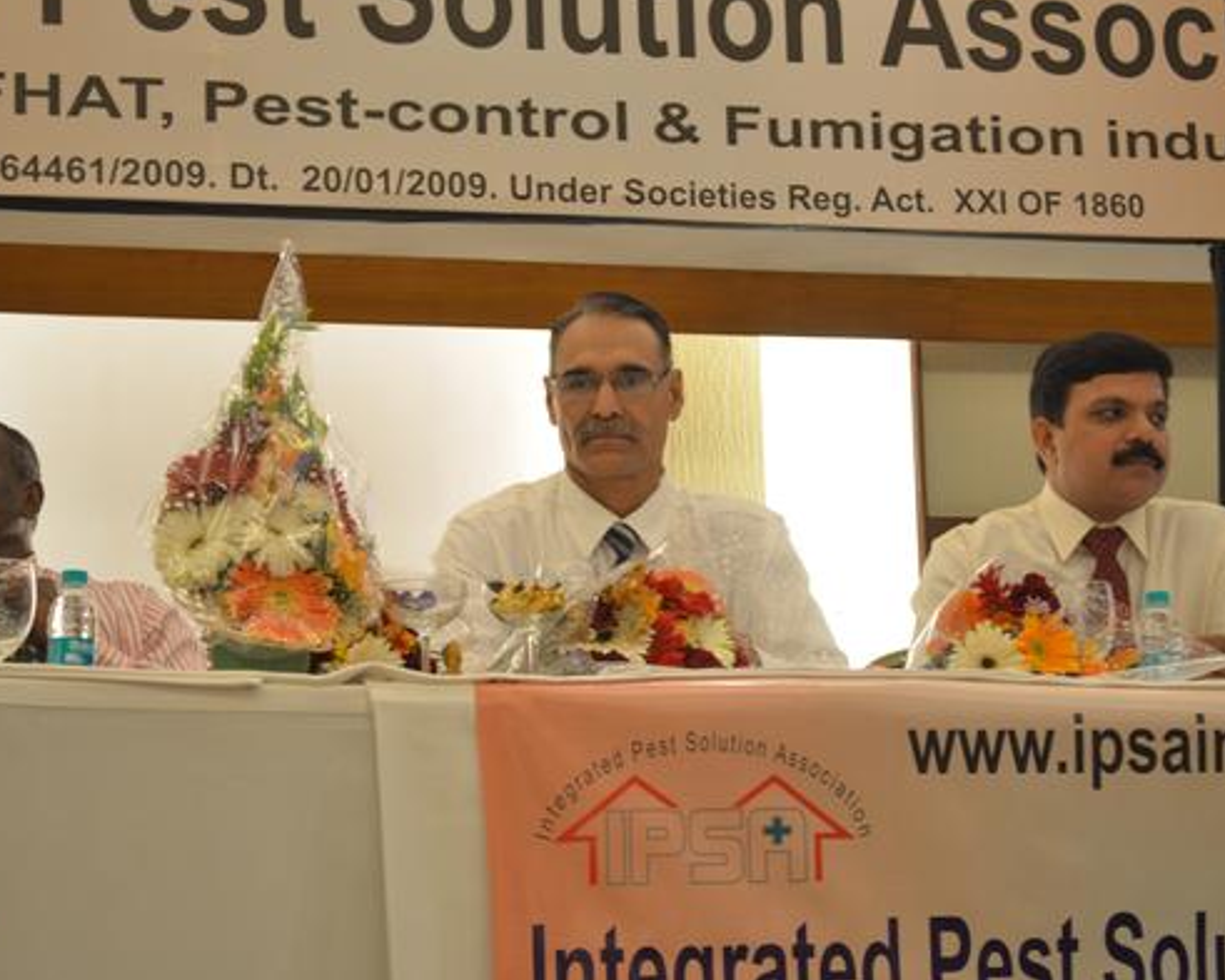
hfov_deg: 24.1
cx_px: 556
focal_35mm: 79
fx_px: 2865
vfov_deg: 19.4
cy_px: 488
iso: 1000
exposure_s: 1/40
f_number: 5.3
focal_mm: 46
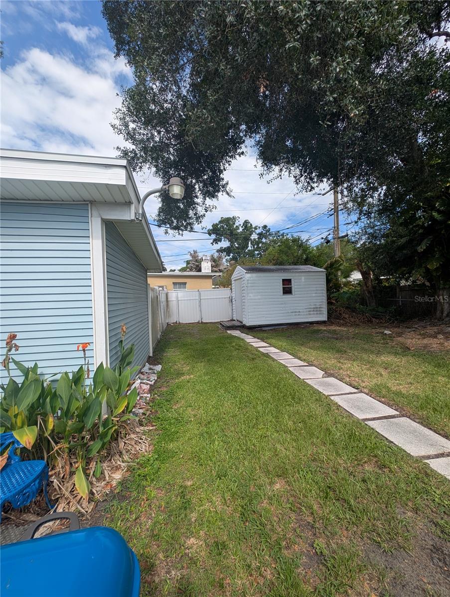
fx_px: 208
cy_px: 298
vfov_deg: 110.5
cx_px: 225
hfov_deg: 94.6
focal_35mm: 12
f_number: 1.95
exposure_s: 1/1773
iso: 45
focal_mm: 2.23
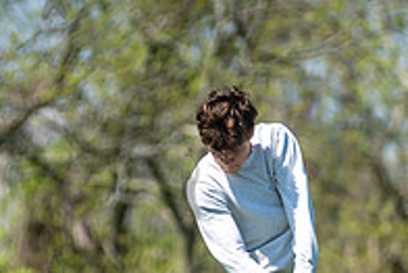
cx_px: 369
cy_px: 237
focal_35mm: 677
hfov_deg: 3.0
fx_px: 7678
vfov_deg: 2.0
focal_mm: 200
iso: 100
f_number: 3.5
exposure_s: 1/1250
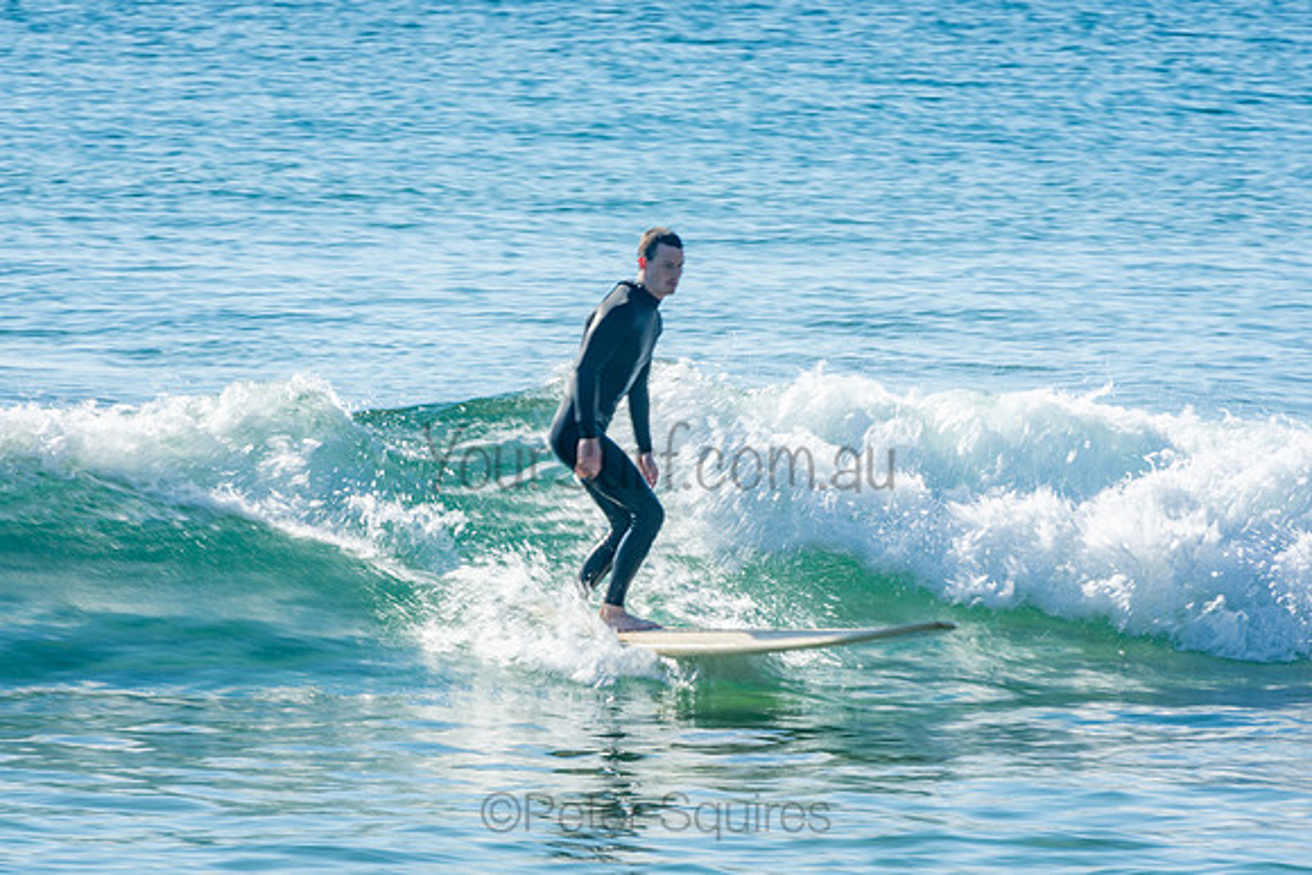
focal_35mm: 600
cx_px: 656
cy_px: 438
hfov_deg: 3.4
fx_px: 21871
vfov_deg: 2.3
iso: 100
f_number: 18
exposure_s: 1/50
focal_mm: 400
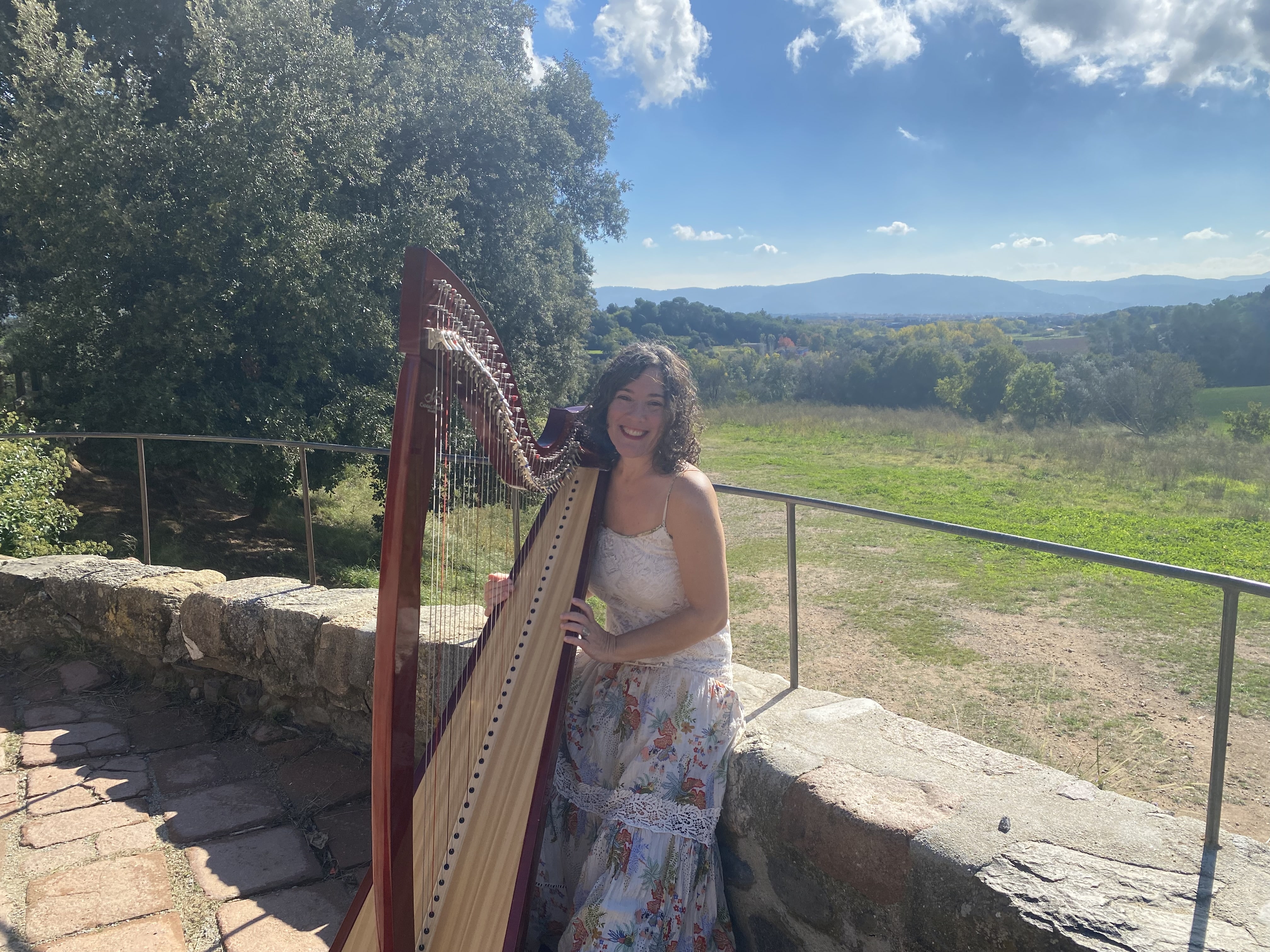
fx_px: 954
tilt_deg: -11.9
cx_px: 635
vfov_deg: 53.1
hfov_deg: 67.3
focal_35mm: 26
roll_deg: +2.9
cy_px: 476
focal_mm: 4.25
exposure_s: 1/2890
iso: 32
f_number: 1.8
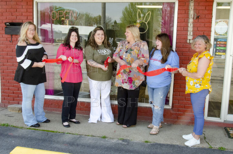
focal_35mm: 42
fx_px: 271
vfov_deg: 31.8
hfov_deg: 46.5
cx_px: 116
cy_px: 77
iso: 1250
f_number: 25
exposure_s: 1/80
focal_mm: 28
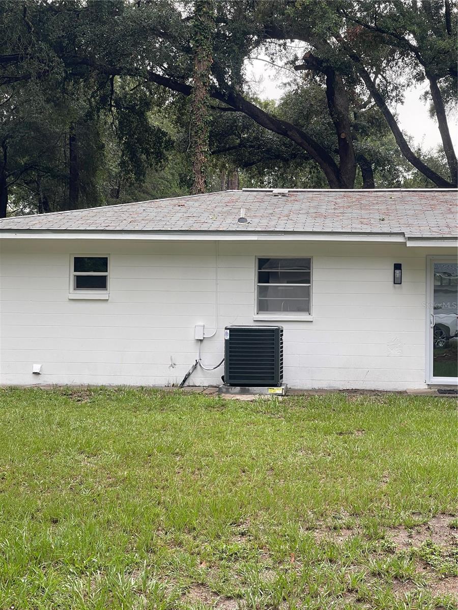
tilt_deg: +0.7
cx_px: 229
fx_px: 1129
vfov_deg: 30.3
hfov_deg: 22.9
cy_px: 305
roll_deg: -1.2
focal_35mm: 64
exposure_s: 1/209
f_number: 2.2
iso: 20
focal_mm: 7.5
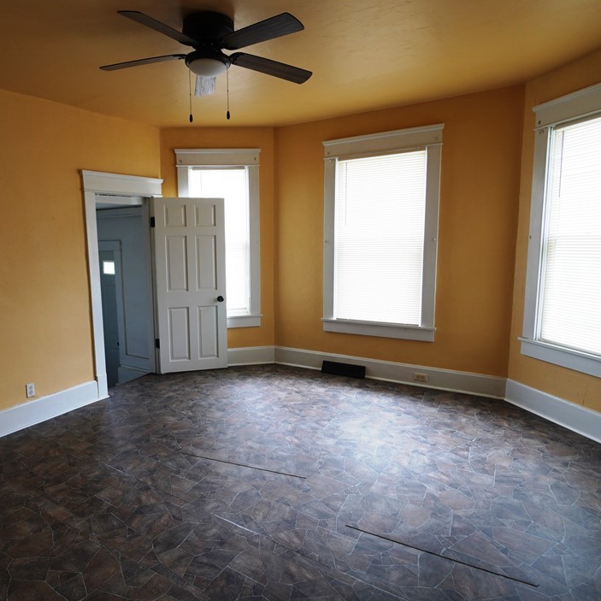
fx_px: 425
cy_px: 304
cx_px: 224
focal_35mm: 22
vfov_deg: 70.5
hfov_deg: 69.3
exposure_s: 1/30
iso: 100
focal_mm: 11
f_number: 2.8
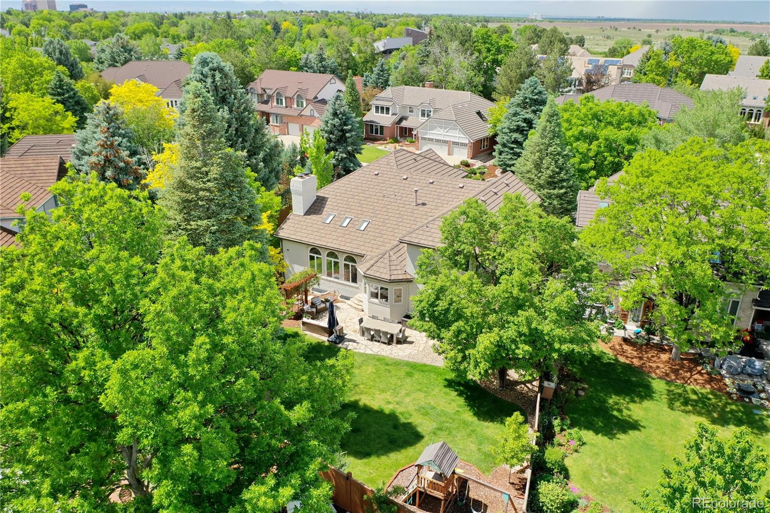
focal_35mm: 28
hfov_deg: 65.5
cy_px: 256
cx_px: 385
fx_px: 599
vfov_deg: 46.4
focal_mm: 10.26
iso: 100
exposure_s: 1/50
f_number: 3.5
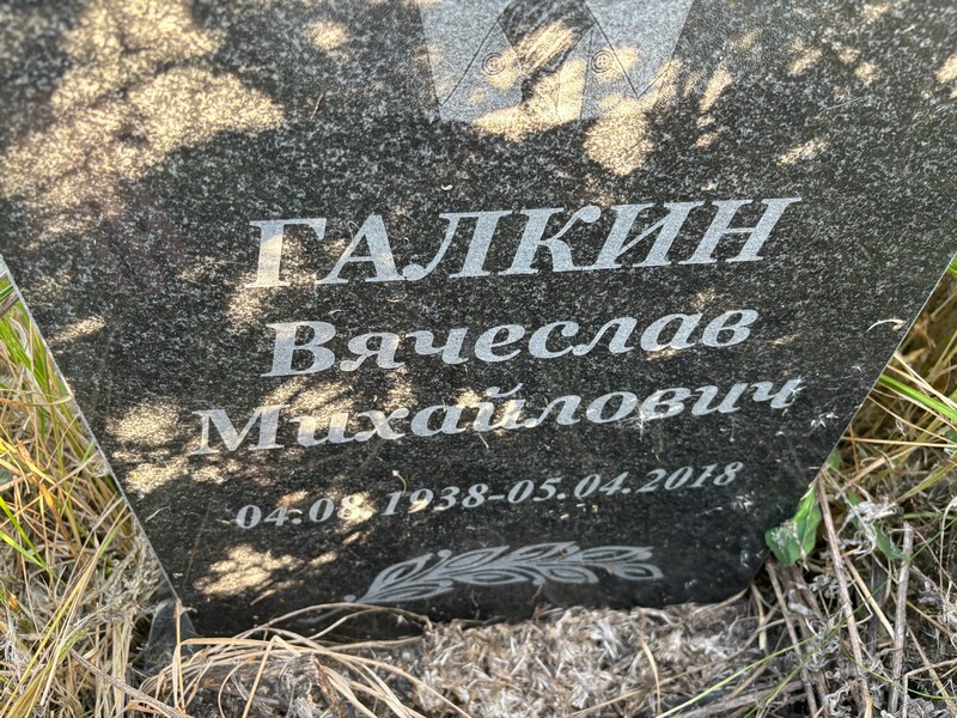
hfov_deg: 67.3
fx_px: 719
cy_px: 359
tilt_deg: -45.2
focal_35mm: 26
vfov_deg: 53.1
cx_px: 478
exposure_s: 1/67
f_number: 1.6
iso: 125
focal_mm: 5.96
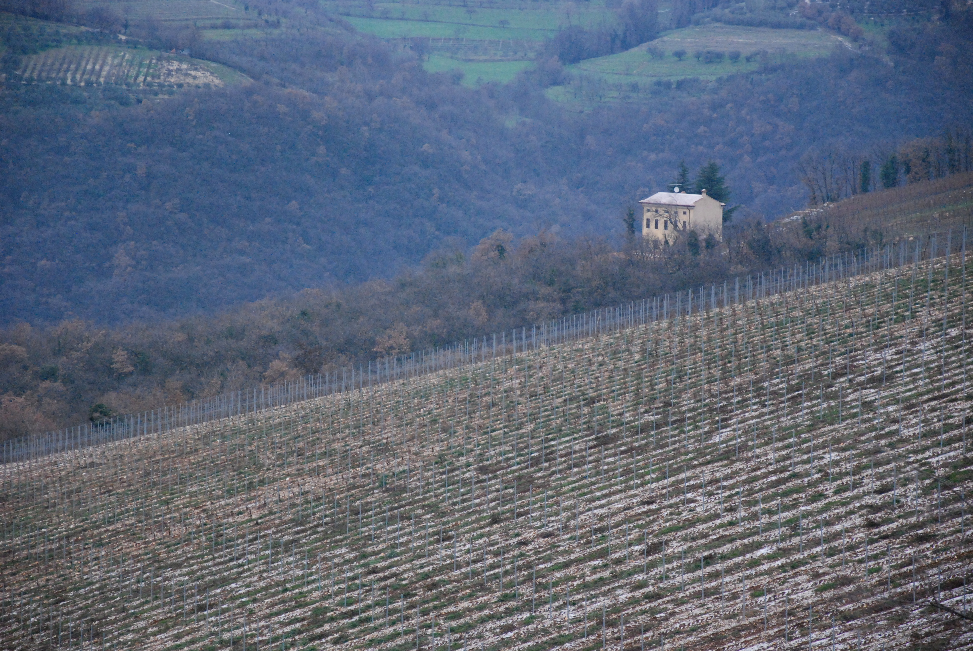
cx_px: 486
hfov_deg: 14.8
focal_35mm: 138
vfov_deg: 10.0
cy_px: 326
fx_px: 3734
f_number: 5.6
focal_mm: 92
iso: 1600
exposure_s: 1/320
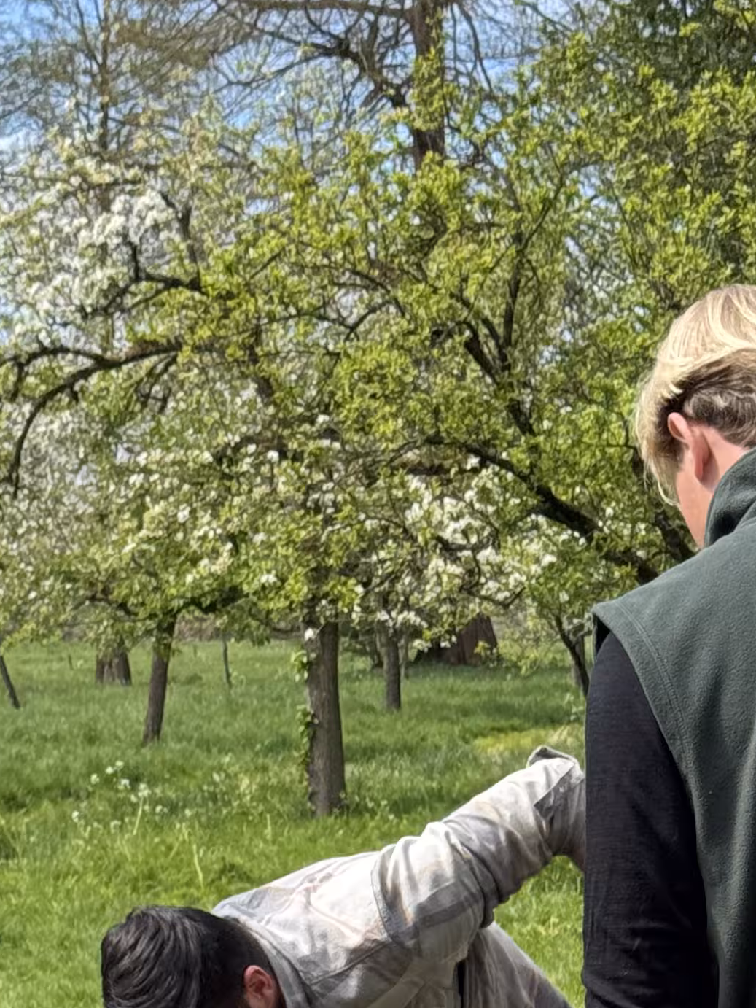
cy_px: 1209
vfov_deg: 13.7
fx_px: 4075
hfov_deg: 10.6
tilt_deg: -8.2
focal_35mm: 140
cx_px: 475
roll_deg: +1.3
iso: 64
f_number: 1.78
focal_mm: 6.76
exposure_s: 1/1339
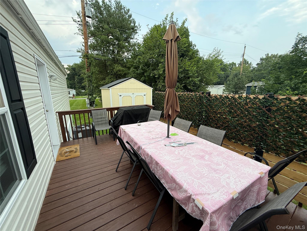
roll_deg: -0.7
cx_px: 154
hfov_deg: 102.1
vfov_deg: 85.7
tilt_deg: -11.3
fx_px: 124
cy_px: 116
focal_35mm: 14
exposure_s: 1/99
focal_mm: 2.22
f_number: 2.2
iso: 64
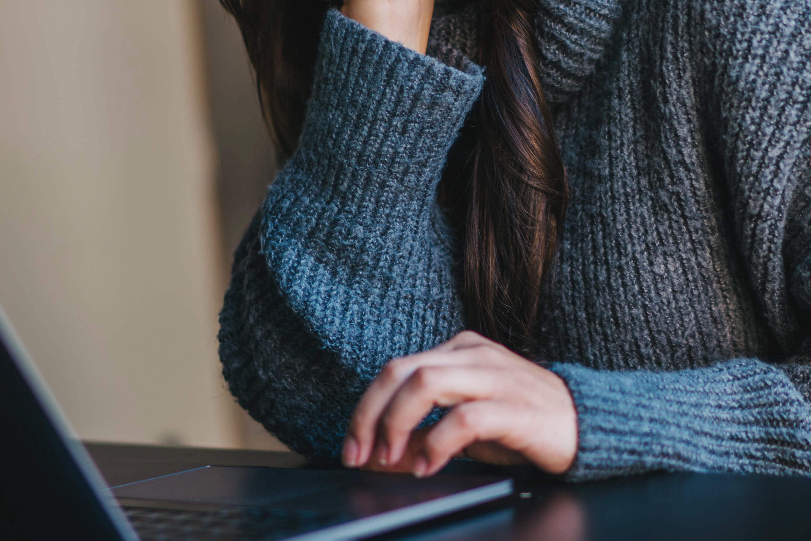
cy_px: 188
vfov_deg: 16.4
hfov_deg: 24.4
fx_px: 1870
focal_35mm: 83
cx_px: 540
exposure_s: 1/160
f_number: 1.4
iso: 100
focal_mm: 35
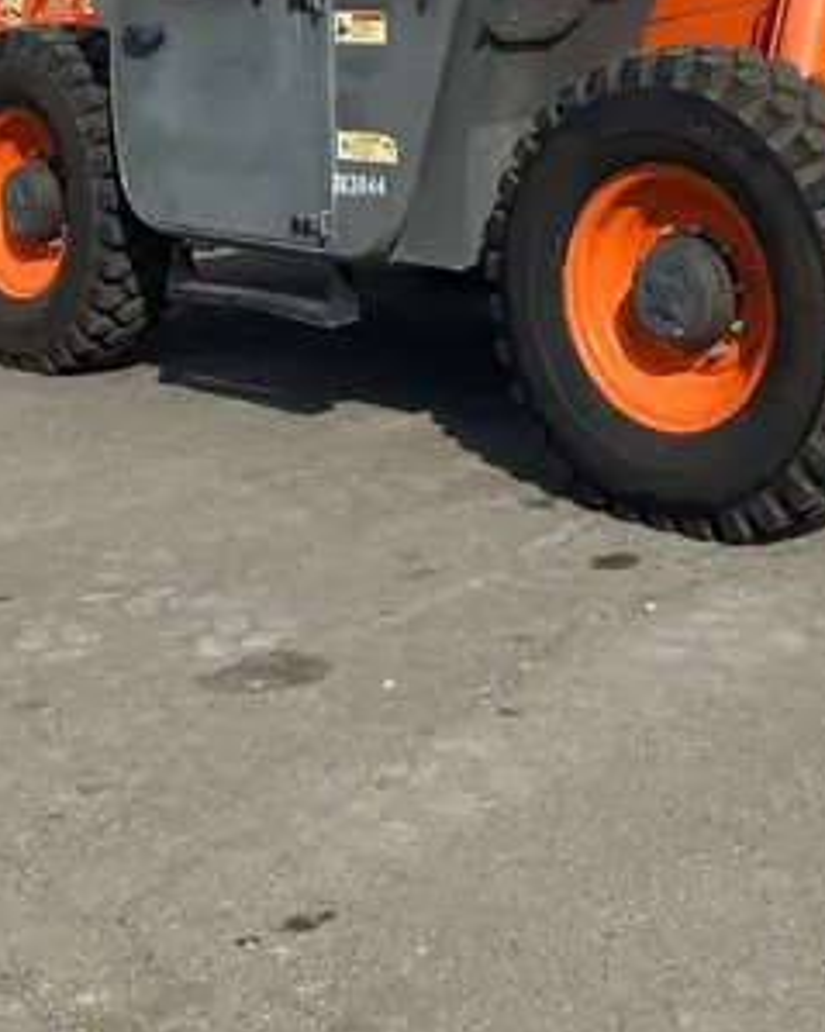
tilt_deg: -0.7
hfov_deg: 22.6
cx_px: 611
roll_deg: -1.6
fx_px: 2046
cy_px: -16
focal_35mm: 67
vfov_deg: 26.7
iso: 32
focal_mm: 3.99
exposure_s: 1/2558
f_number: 1.8
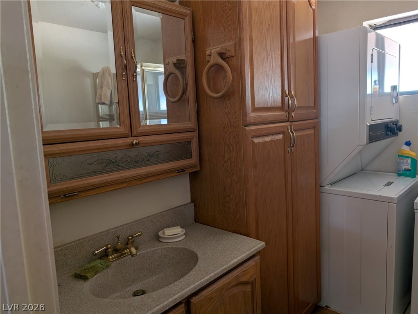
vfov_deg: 56.9
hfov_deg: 71.5
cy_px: 157
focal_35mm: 24
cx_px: 209
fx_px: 290
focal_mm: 6.9
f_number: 1.68
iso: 438
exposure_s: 1/99.2
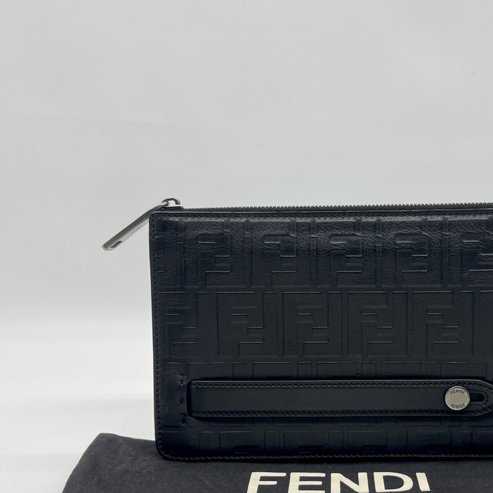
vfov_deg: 35.3
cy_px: 371
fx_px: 757
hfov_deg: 35.5
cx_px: 349
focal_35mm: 47
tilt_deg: -17.5
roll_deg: +0.8
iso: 32
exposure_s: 1/143
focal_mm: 5.7
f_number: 1.5
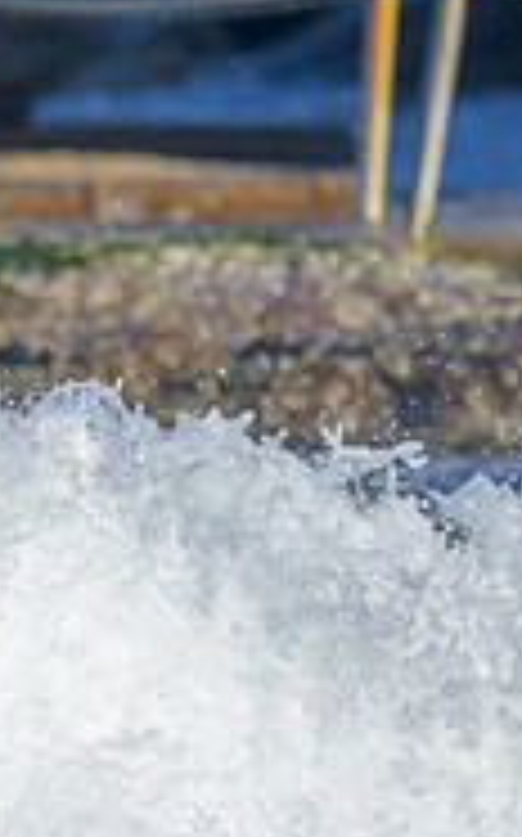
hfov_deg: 0.4
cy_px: 771
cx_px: -602
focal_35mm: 3492
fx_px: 79608
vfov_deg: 0.6
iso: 320
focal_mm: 800
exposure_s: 1/2000
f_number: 6.3
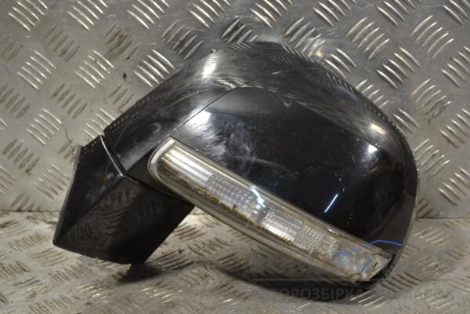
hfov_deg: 26.0
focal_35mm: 78
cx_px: 235
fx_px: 1018
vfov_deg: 17.5
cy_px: 157
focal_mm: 52
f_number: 5.6
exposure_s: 1/30
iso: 250
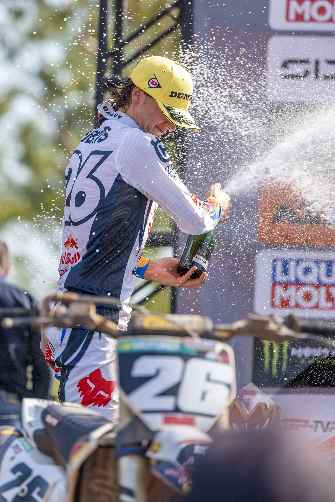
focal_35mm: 200
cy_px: 251
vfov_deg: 10.3
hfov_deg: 6.9
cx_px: 168
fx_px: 2791
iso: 200
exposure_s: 1/1250
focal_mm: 200
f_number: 3.5
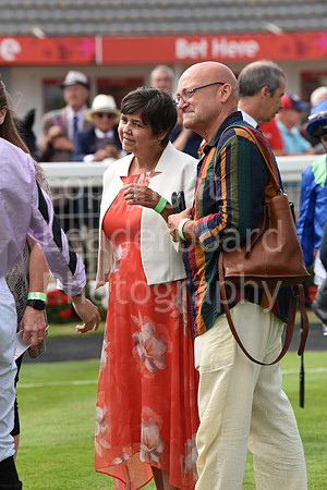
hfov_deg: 6.9
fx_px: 2725
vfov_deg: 10.3
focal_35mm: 200
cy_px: 245
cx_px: 164
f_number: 5.6
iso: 400
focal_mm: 200
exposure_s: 1/1250
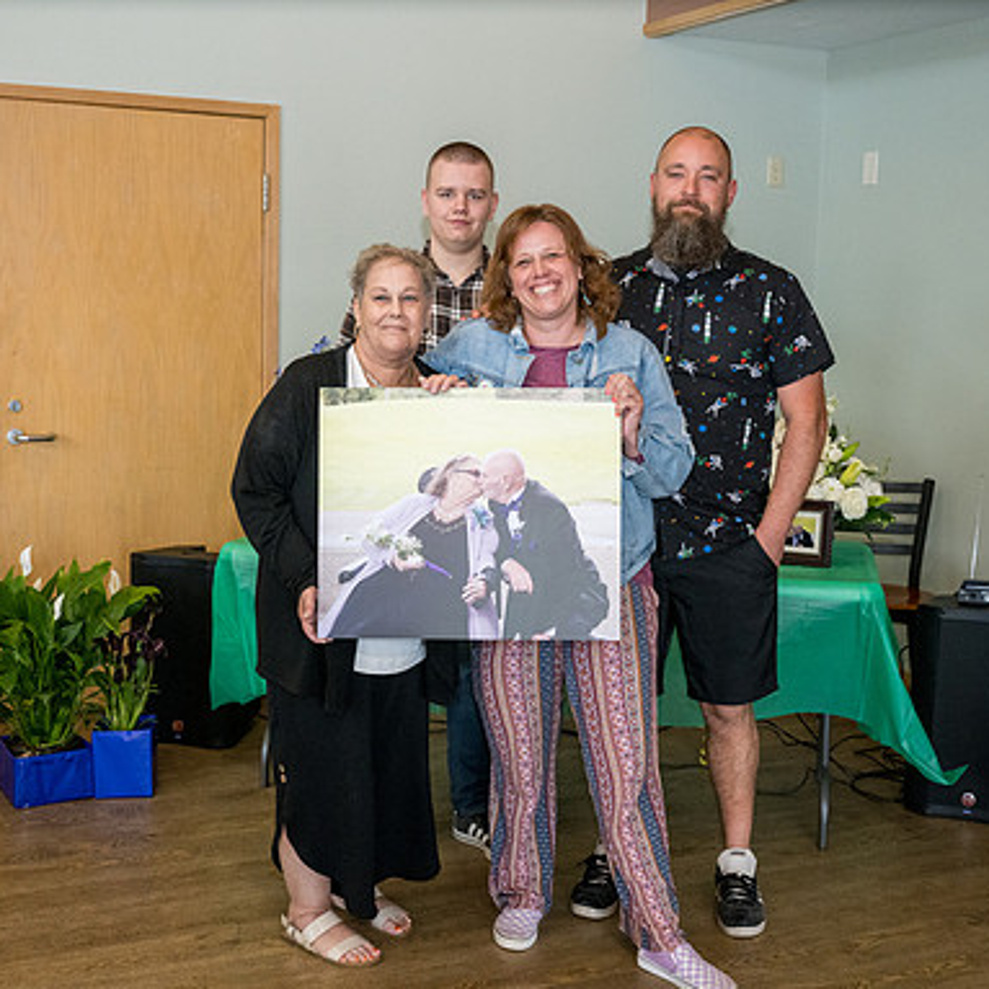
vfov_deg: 37.6
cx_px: 473
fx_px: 1455
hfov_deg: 37.5
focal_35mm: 45
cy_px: 497
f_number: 6.3
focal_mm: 35
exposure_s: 1/250
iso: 3200
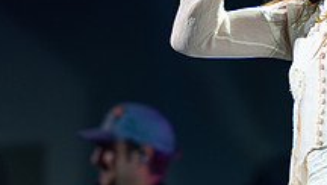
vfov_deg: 2.7
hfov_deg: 4.7
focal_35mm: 459
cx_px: 316
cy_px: -63
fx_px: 3984
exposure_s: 1/250
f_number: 2.8
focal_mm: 125
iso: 400
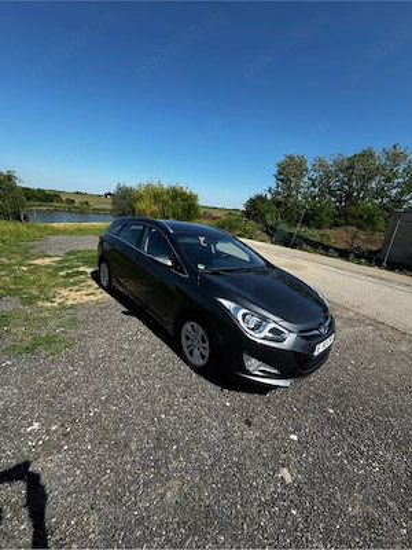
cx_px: 206
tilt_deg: -16.5
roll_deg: -6.8
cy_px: 275
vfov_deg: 102.1
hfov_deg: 85.7
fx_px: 222
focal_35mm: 14
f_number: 2.2
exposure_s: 1/1323
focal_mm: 2.22
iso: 40
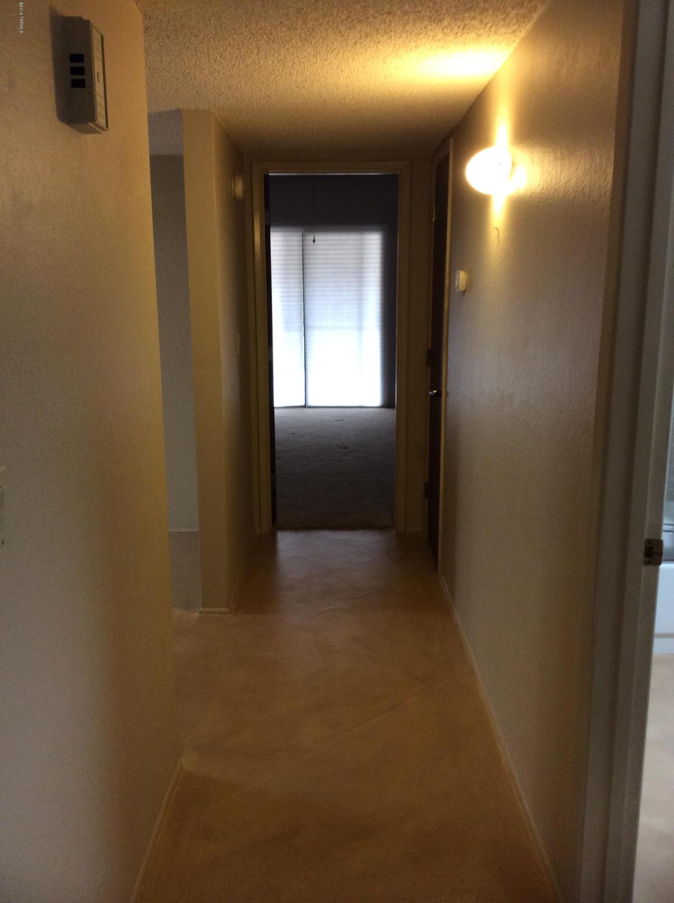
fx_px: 833
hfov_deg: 44.0
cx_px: 337
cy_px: 452
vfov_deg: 56.9
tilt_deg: -12.2
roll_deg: +0.0
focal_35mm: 32
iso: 100
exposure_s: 1/24
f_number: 2.4
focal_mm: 3.3
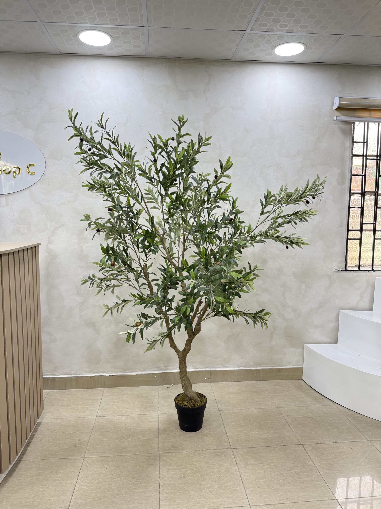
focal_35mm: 24
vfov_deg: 71.6
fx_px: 352
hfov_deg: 56.8
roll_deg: -0.1
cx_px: 190
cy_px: 254
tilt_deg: -5.3
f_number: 1.78
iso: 125
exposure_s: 1/100
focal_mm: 6.76
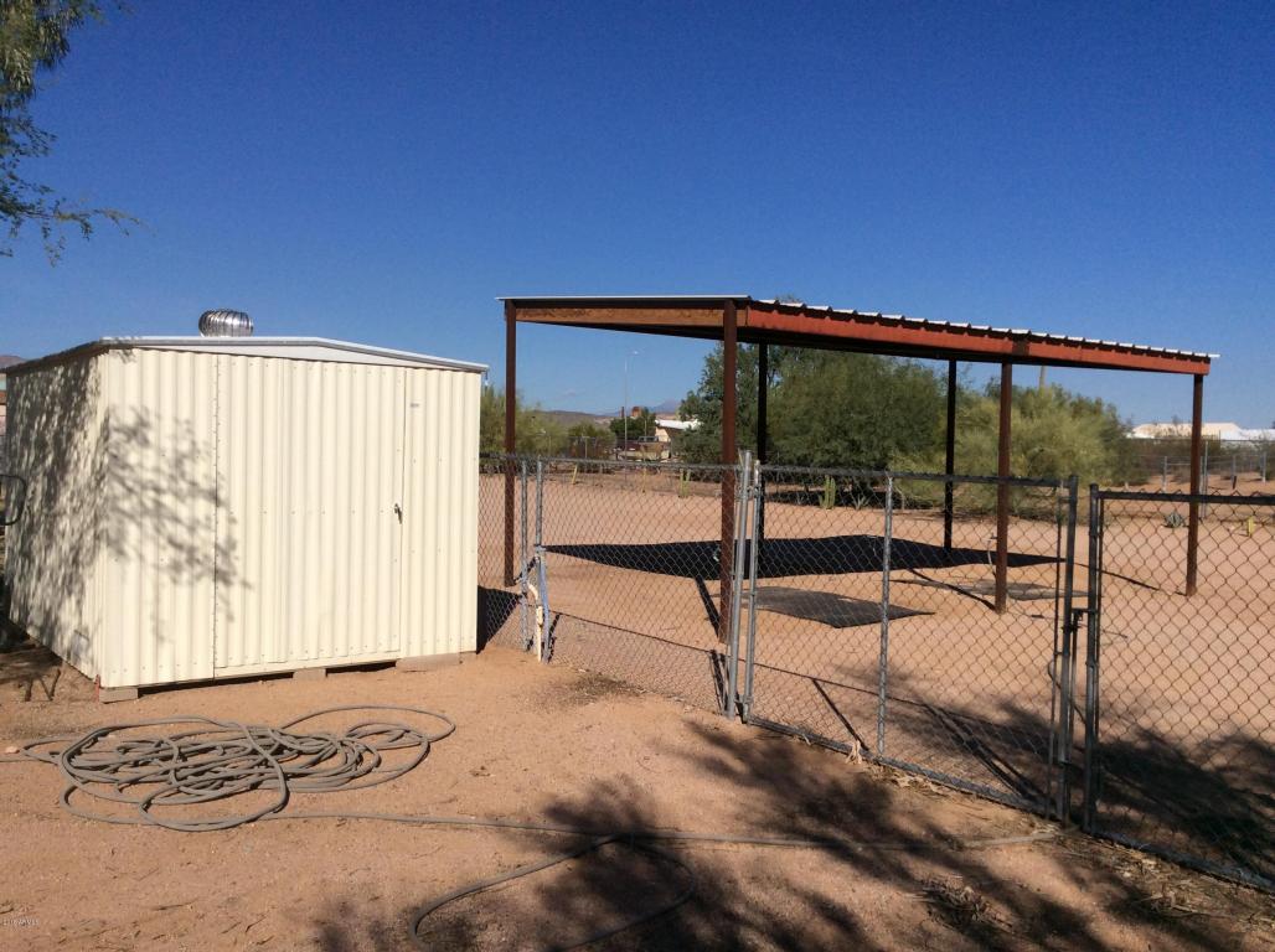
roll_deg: +0.1
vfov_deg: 44.1
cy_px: 476
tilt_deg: -1.3
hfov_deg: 56.9
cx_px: 638
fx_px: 1177
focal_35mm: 32
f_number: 2.4
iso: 32
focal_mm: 3.3
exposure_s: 1/3817
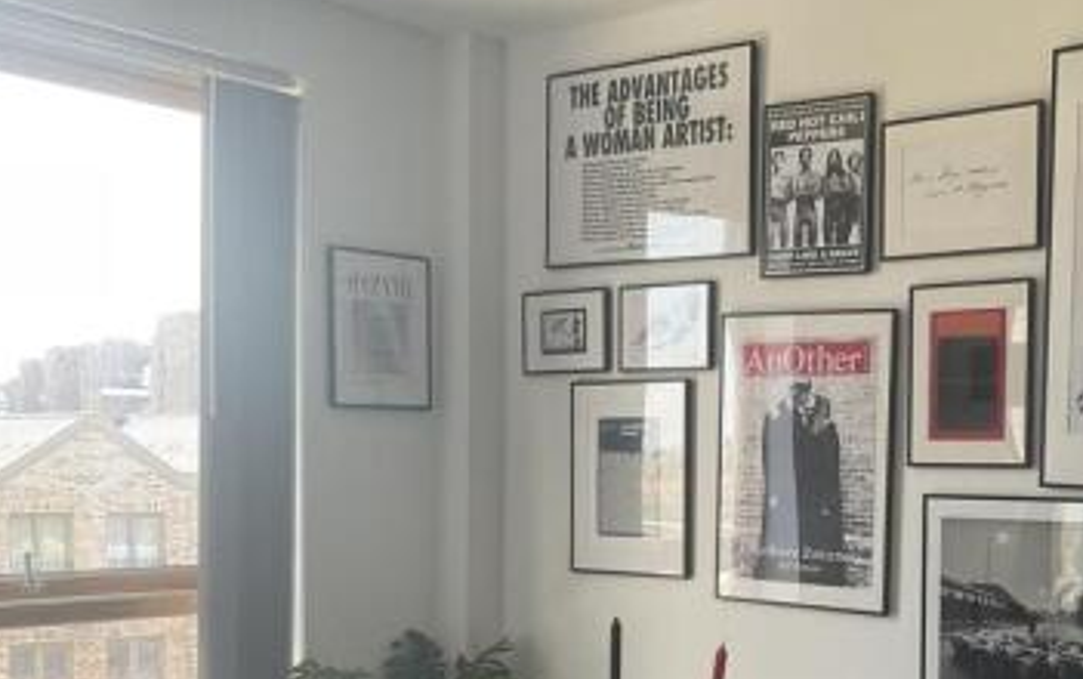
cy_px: 526
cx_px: 875
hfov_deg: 38.0
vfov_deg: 25.0
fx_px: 1506
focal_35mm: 51
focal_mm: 3
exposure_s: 1/122
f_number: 1.8
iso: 50
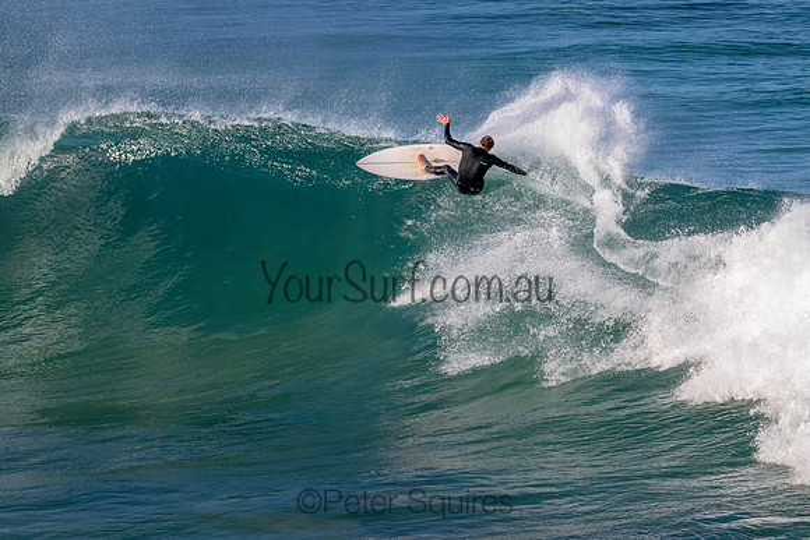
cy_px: 237
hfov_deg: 4.8
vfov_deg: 3.2
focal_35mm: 425
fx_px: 9566
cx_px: 511
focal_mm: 330
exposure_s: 1/2000
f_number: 11
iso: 1600
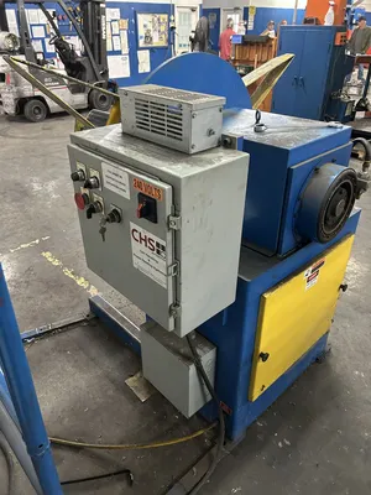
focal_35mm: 26
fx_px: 372
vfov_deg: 67.3
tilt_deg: -31.9
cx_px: 186
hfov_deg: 53.1
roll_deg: +0.5
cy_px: 248
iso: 400
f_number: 1.5
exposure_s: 1/40
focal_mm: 5.7
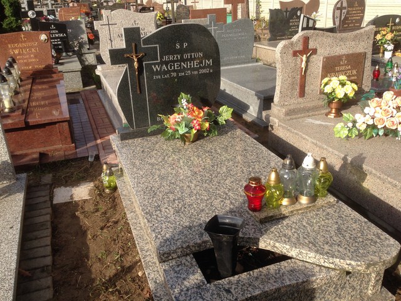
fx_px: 382
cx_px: 200
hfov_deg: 55.4
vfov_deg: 42.9
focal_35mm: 33
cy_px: 150
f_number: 2.4
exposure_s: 1/742
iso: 50
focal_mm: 4.12
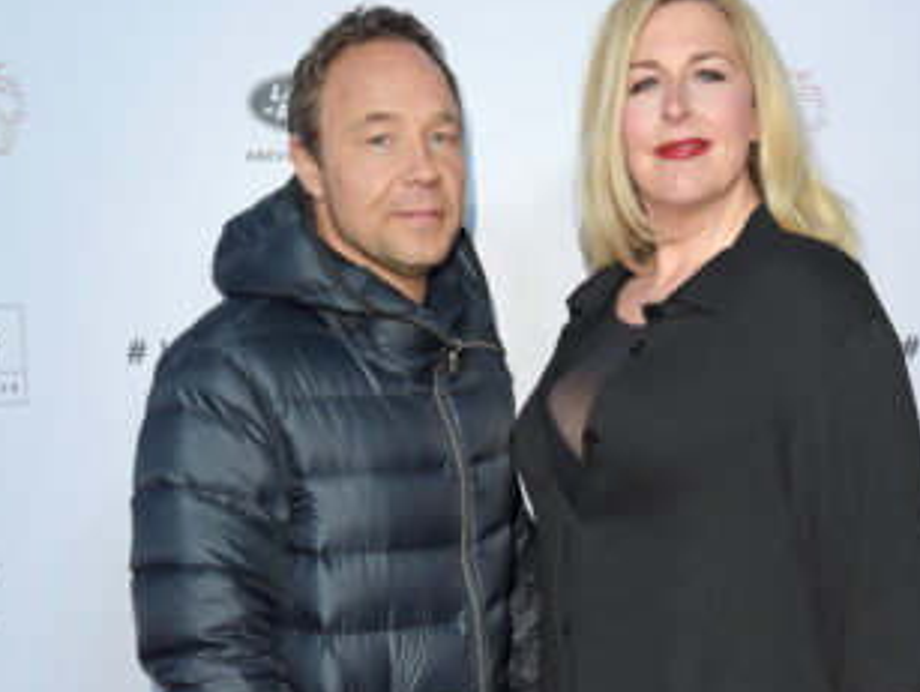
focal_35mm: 50
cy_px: 339
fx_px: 1330
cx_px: 581
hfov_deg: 37.9
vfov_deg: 29.2
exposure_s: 1/125
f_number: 5.6
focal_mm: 40
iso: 400
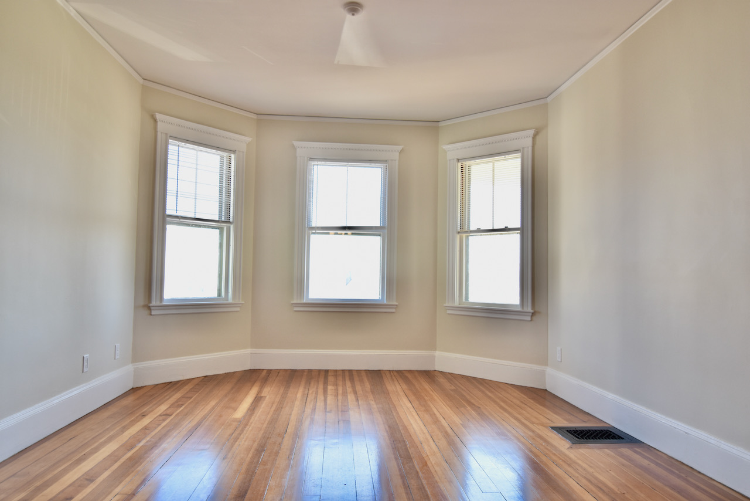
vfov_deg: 56.2
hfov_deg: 77.3
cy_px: 250
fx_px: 469
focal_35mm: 22
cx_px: 375
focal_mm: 15
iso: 250
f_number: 2.8
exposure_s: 1/125
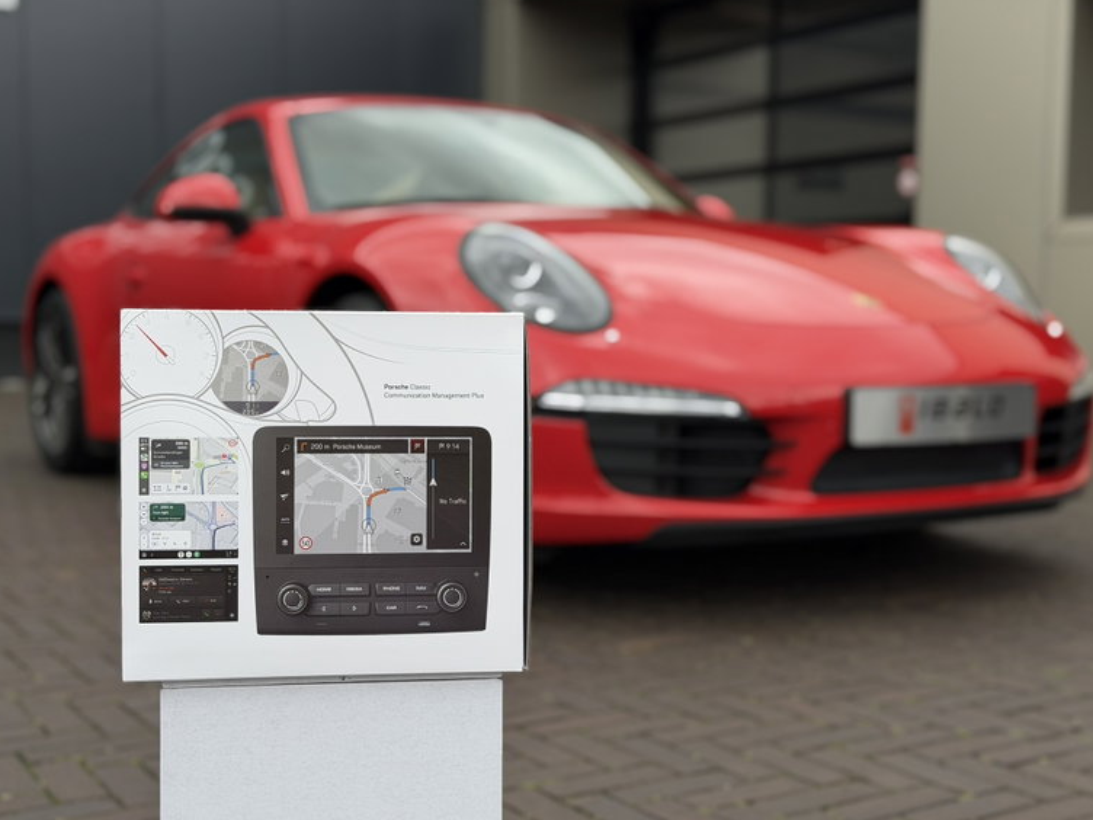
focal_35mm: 49
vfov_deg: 29.7
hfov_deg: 38.9
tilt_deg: -3.7
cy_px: 413
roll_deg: -0.4
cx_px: 544
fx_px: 1547
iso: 64
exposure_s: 1/1754
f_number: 1.78
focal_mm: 6.76
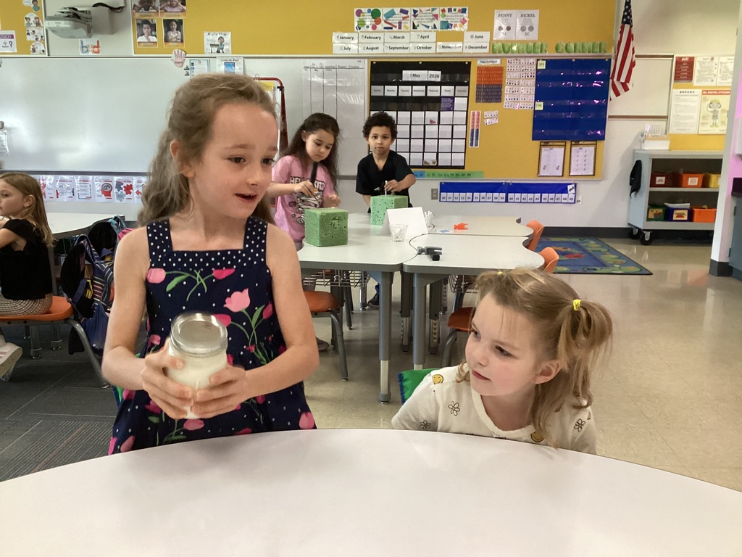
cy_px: 278
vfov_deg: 45.4
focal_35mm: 31
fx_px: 664
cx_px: 371
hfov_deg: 58.4
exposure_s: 1/40
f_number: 2.4
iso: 320
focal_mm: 3.3
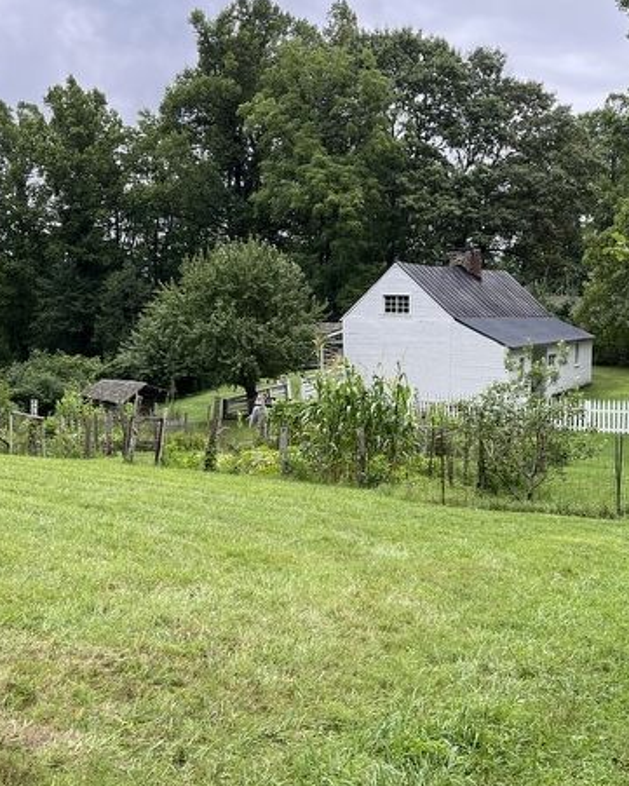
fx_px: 1047
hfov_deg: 33.4
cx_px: 350
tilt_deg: -6.2
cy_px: 425
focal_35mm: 45
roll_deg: -0.2
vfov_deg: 41.1
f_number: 1.6
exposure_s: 1/592
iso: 50
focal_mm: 5.1
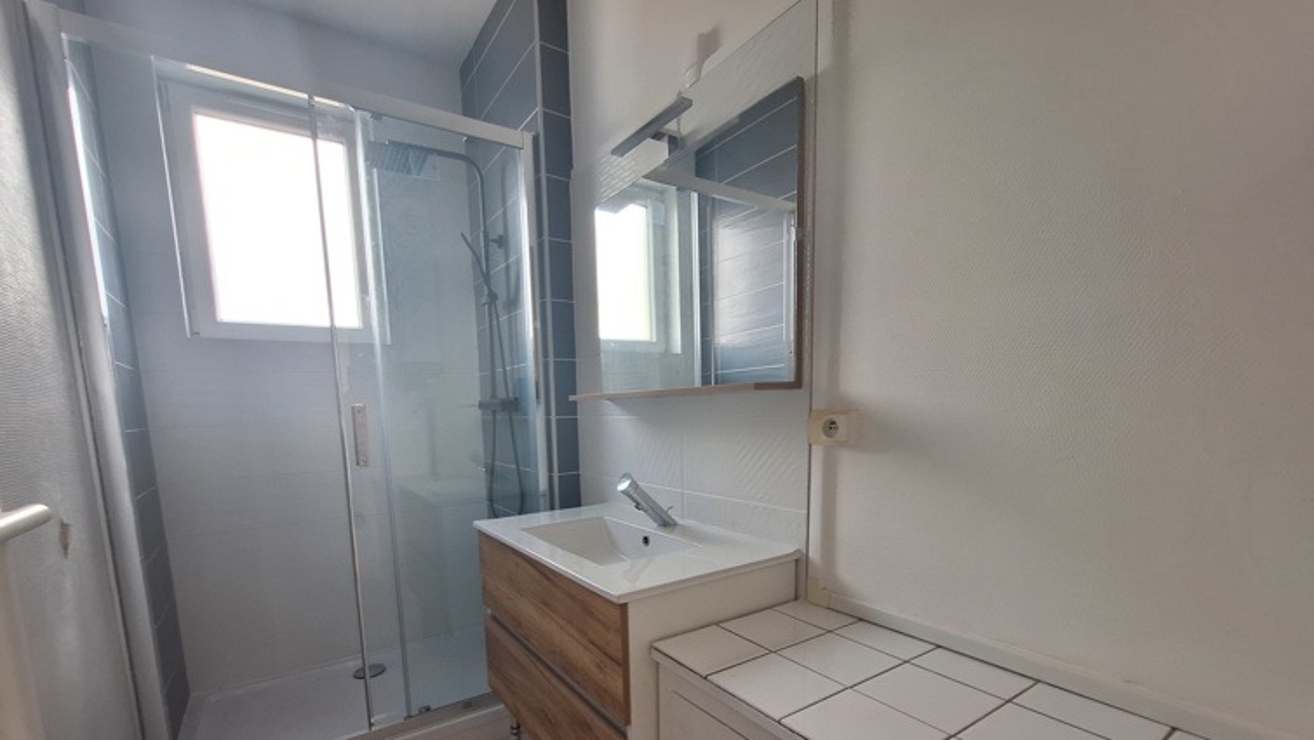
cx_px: 647
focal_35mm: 15
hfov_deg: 103.0
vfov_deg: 68.9
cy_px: 484
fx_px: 523
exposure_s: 1/50
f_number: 2.2
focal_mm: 1.74
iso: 64
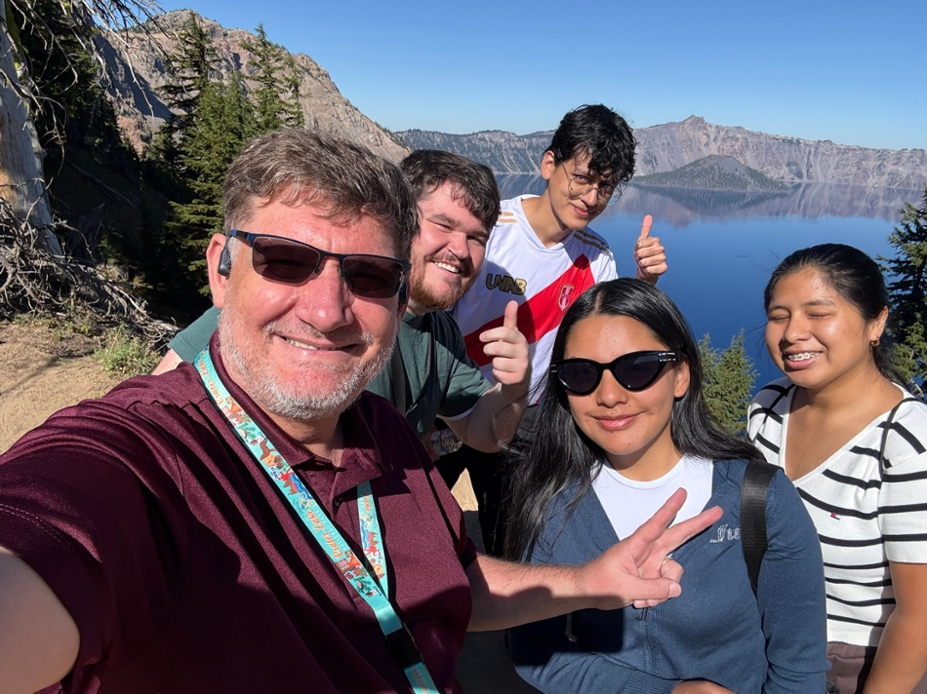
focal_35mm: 23
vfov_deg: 58.9
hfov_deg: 73.9
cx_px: 464
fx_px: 616
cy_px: 347
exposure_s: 1/1585
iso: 25
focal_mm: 2.69
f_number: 1.9
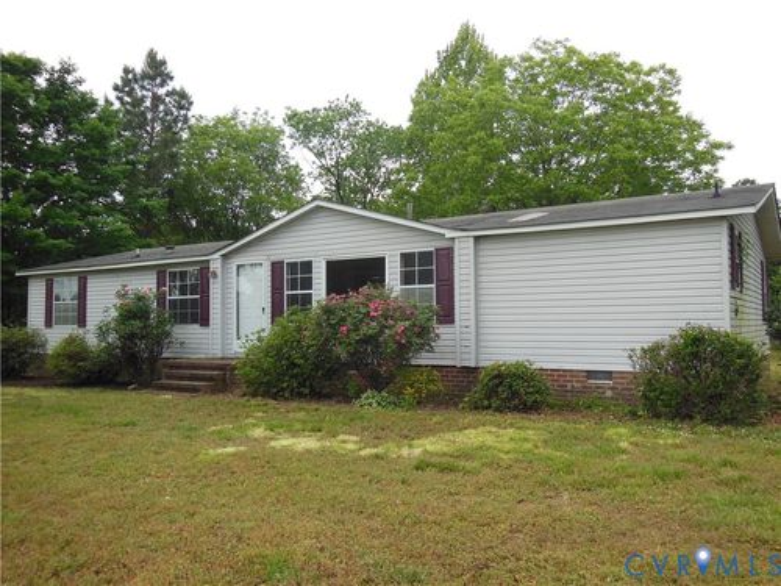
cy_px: 293
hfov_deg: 61.7
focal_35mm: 29
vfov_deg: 48.2
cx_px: 390
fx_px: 654
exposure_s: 1/320
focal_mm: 5.2
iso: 125
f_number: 3.7
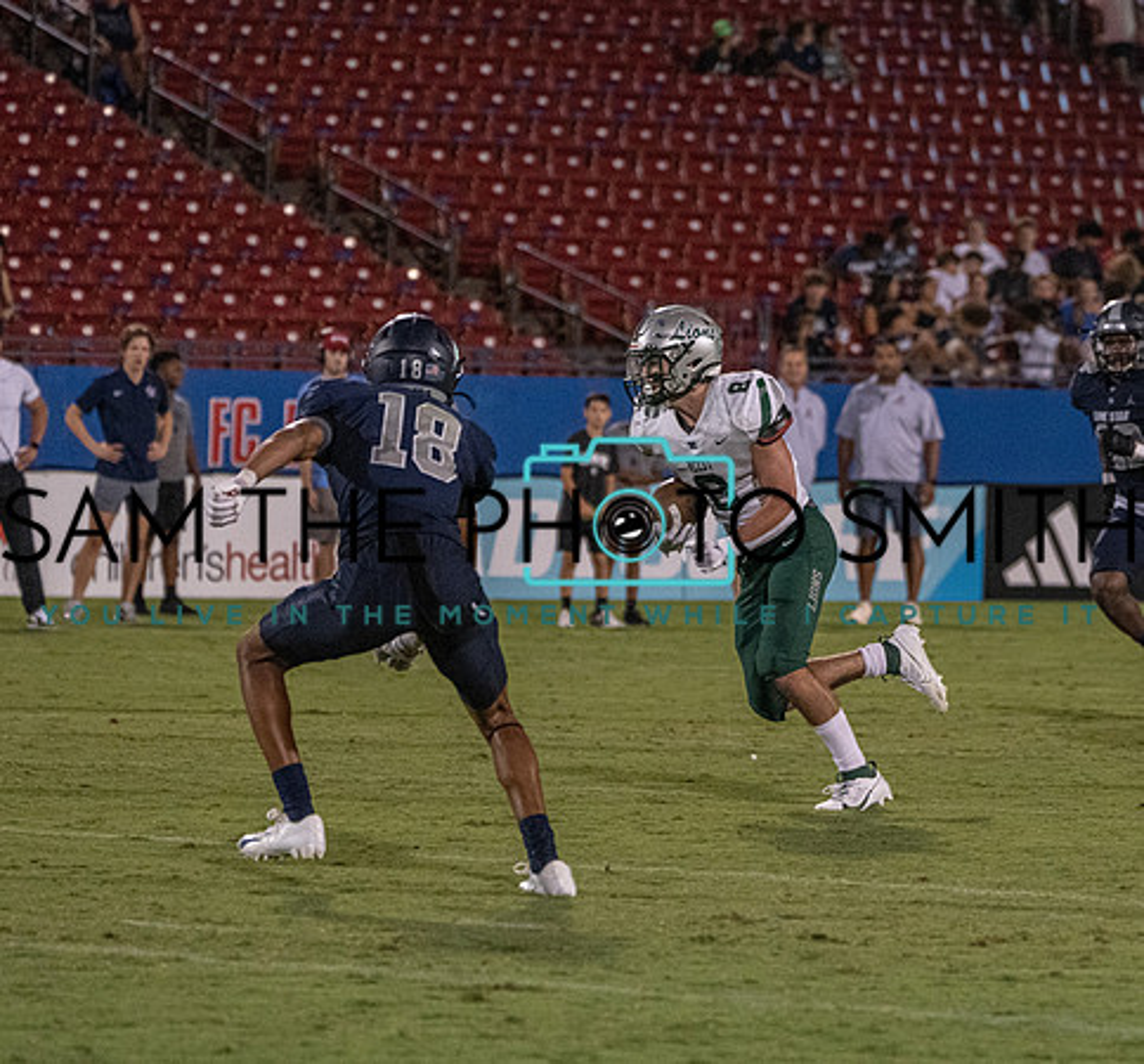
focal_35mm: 320
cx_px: 888
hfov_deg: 5.7
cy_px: 597
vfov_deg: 5.3
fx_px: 11541
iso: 10000
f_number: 5.6
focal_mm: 229
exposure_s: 1/1000
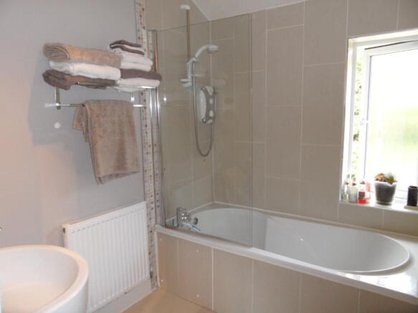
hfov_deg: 71.6
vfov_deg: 56.8
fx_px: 290
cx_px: 209
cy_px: 156
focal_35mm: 24
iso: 200
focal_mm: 3.9
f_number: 3.2
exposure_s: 1/30
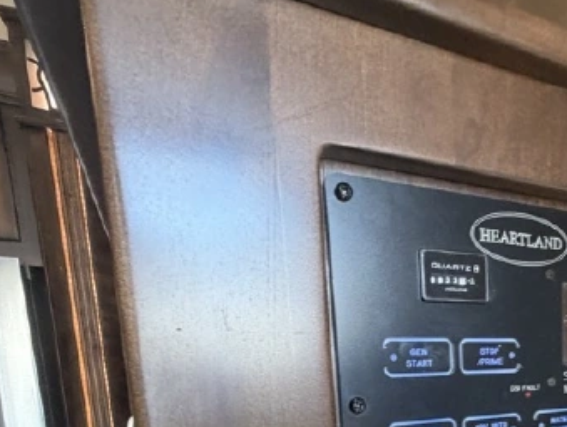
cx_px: 518
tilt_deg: -6.8
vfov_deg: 37.3
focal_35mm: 33
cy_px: 449
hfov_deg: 48.9
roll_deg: +3.2
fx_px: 541
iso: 320
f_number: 2.2
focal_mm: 2.22
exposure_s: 1/73
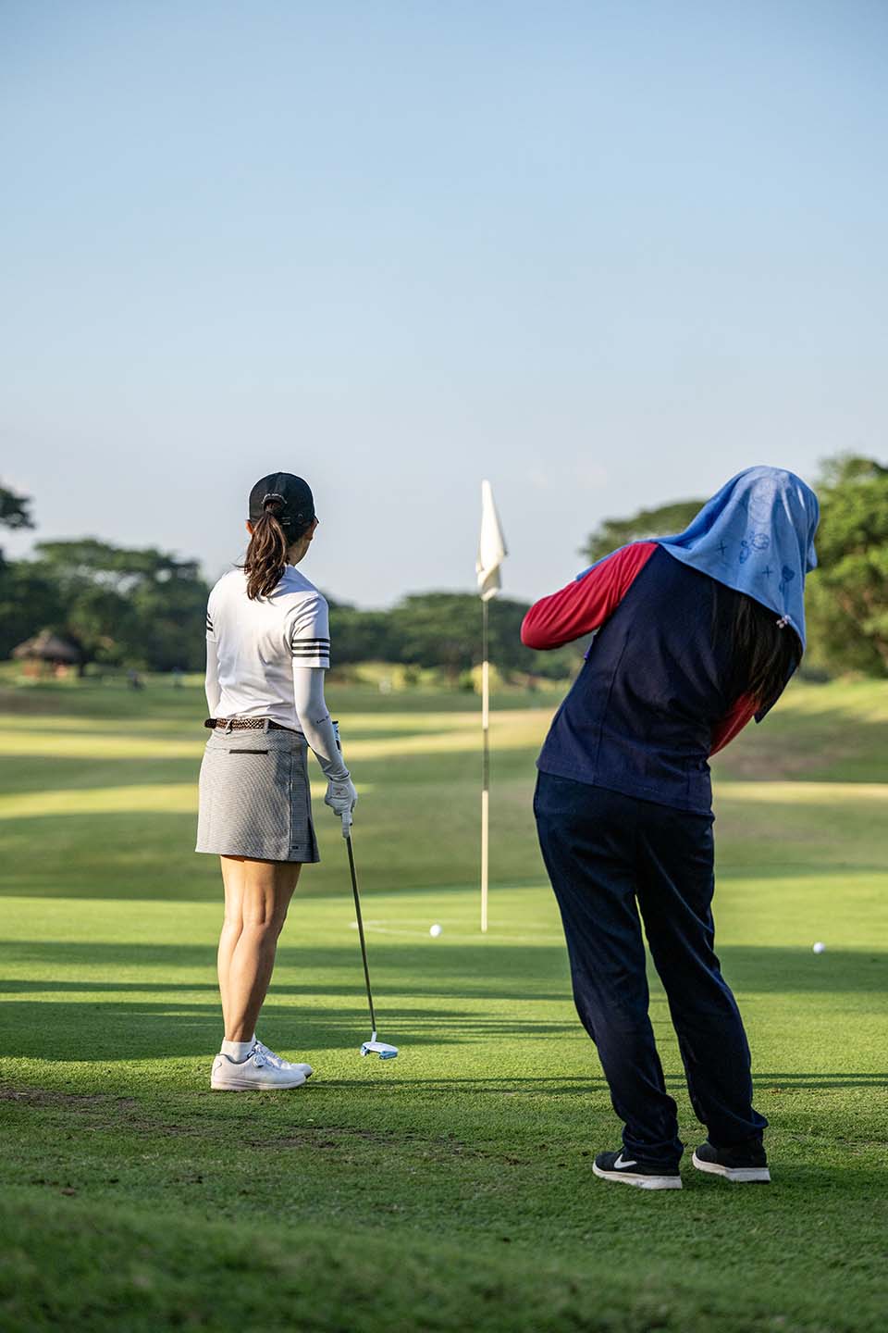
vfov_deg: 23.6
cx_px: 444
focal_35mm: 86
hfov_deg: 15.9
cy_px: 666
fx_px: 3182
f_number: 2.8
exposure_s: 1/5000
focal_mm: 86
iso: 320
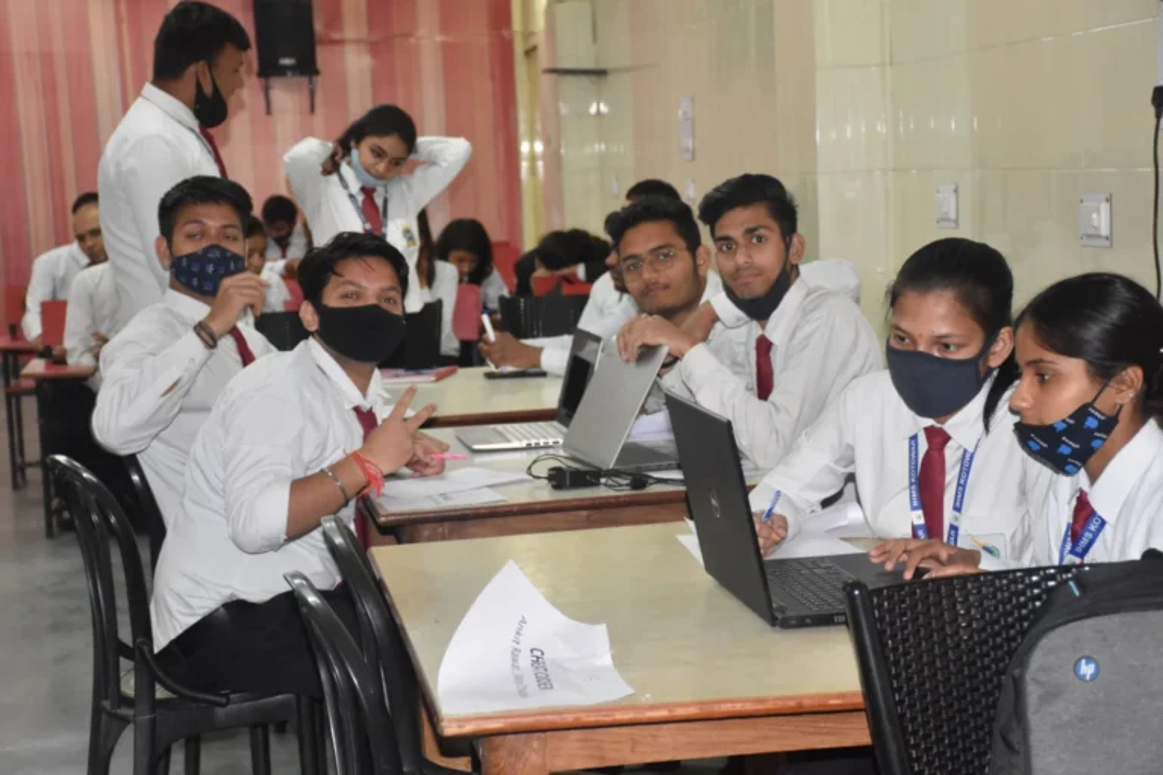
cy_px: 388
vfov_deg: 18.2
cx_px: 582
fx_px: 2423
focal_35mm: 75
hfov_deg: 27.0
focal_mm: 50
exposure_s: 1/60
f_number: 4.8
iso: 1600
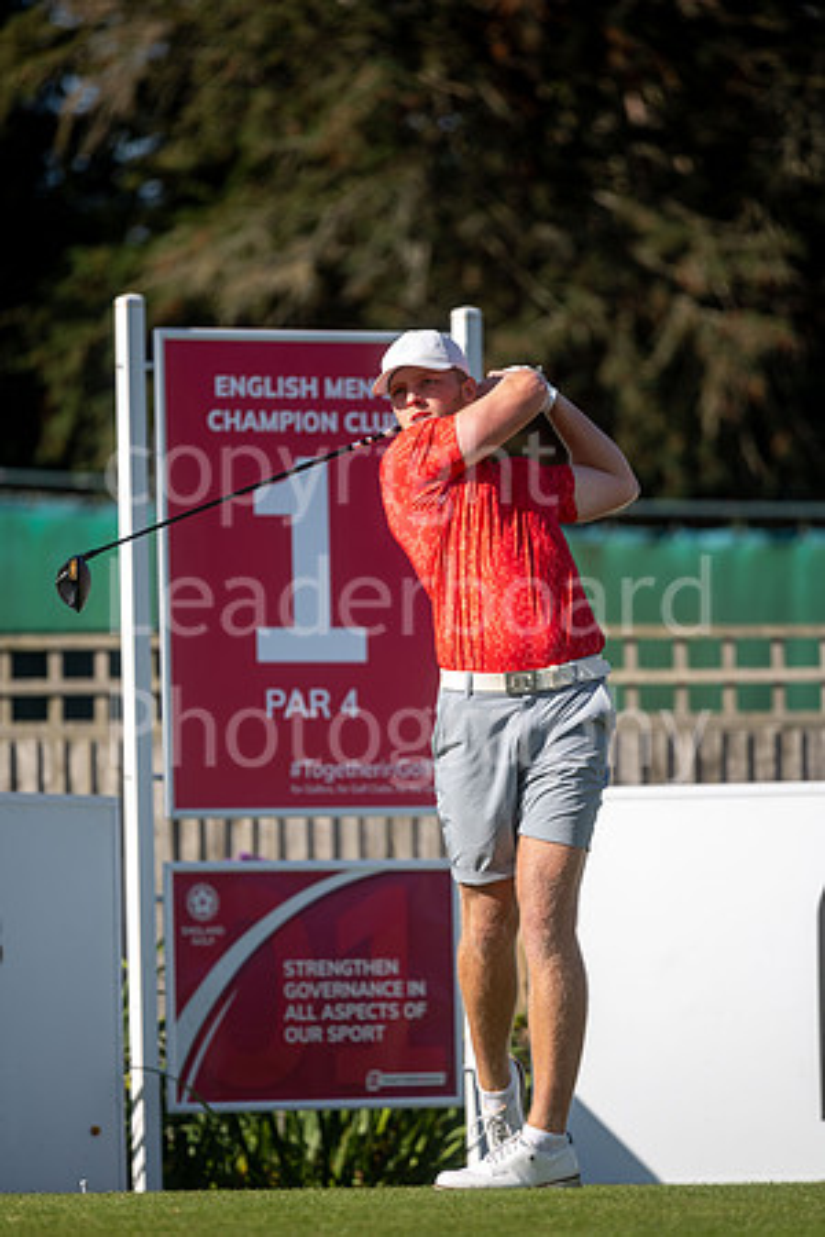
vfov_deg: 6.9
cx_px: 412
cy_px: 618
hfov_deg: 4.6
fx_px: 10312
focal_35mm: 300
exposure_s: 1/2000
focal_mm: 300
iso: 200
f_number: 4
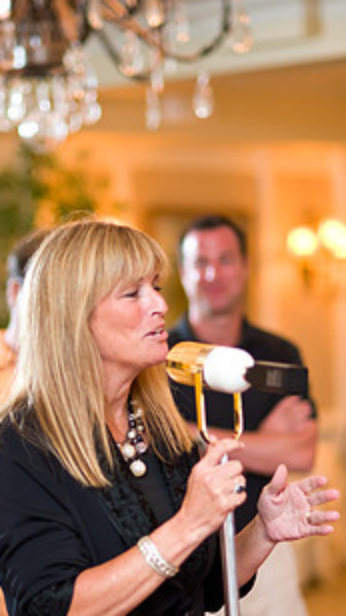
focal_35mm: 130
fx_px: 2123
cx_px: 113
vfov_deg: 16.5
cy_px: 430
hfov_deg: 9.3
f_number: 1.8
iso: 1600
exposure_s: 1/250
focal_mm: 85
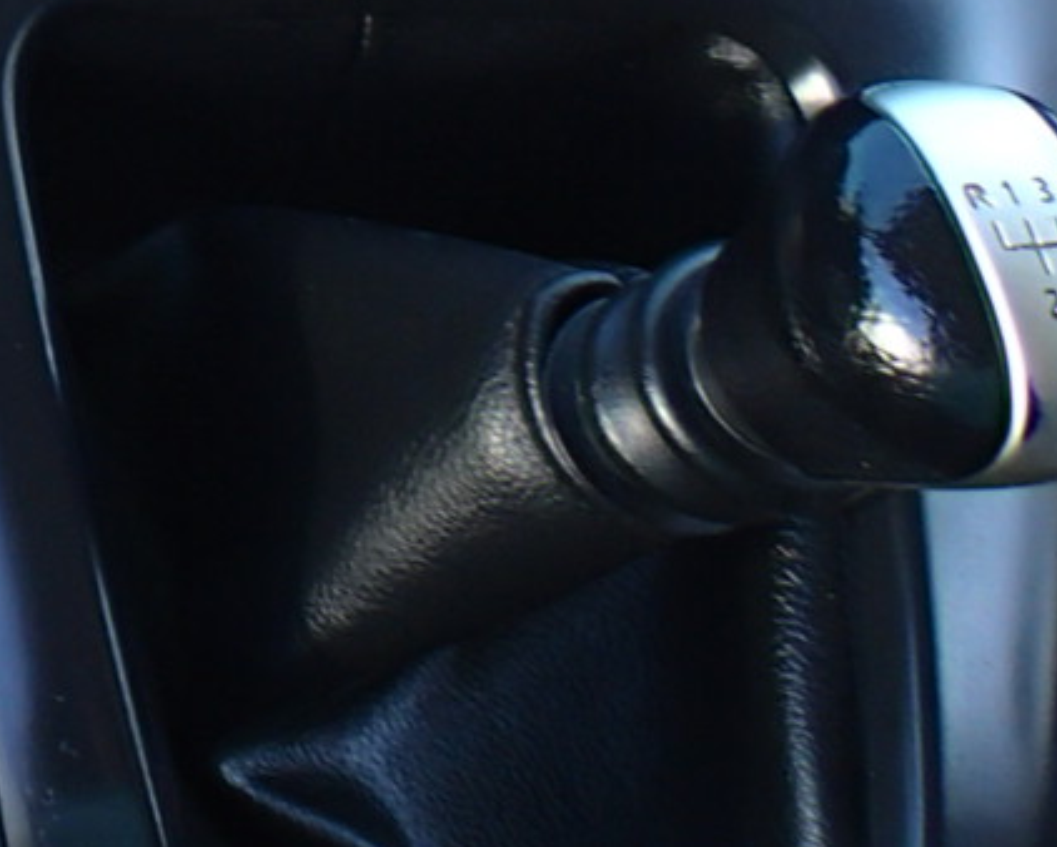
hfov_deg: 13.5
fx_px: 3474
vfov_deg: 12.5
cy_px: -762
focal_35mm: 111
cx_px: -1330
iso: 100
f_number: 2.8
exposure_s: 1/80
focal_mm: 4.5
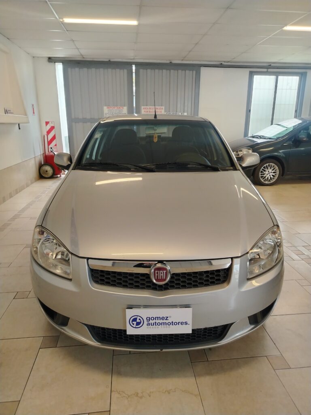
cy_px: 208
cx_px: 156
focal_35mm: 24
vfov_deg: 71.6
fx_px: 287
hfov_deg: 56.8
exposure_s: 1/50
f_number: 1.75
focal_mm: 5.25
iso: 559
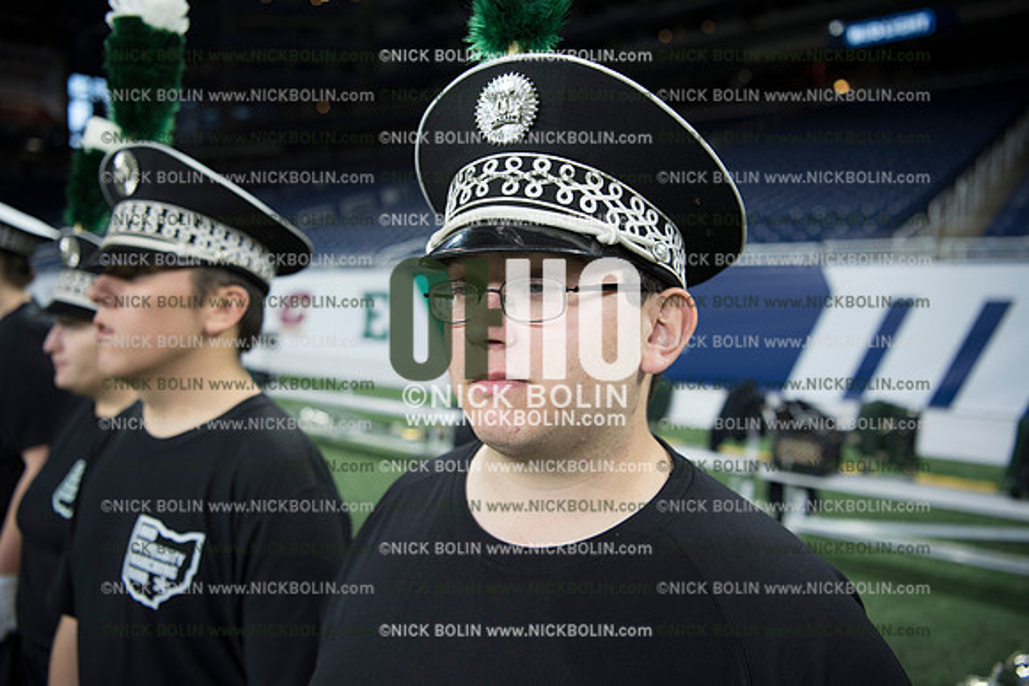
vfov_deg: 46.4
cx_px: 514
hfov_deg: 65.5
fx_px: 800
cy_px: 343
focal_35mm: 28
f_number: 3.2
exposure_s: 1/500
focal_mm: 28
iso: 800
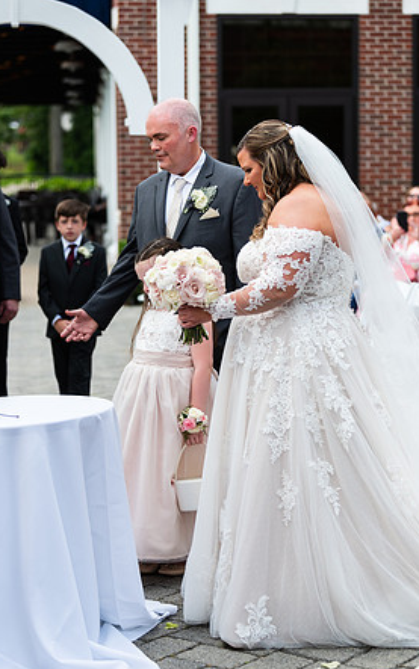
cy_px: 337
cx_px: 218
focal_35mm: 89
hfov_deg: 14.7
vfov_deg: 23.3
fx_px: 1626
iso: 64
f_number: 2.8
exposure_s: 1/1000
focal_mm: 86
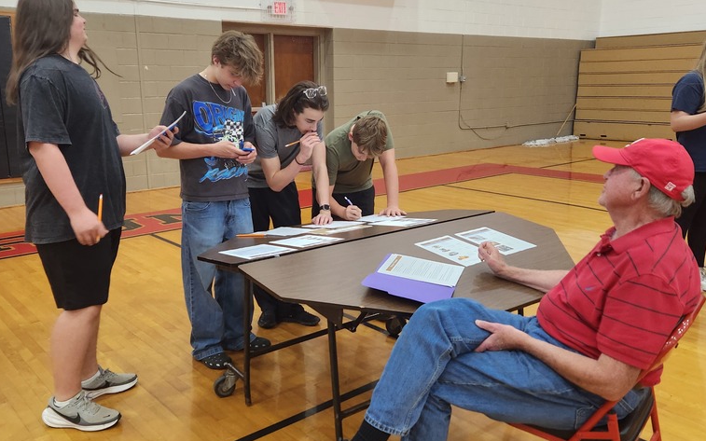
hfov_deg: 58.1
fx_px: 635
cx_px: 350
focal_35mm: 33
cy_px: 223
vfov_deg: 38.3
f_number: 1.8
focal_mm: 5.4
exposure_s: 1/120
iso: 200
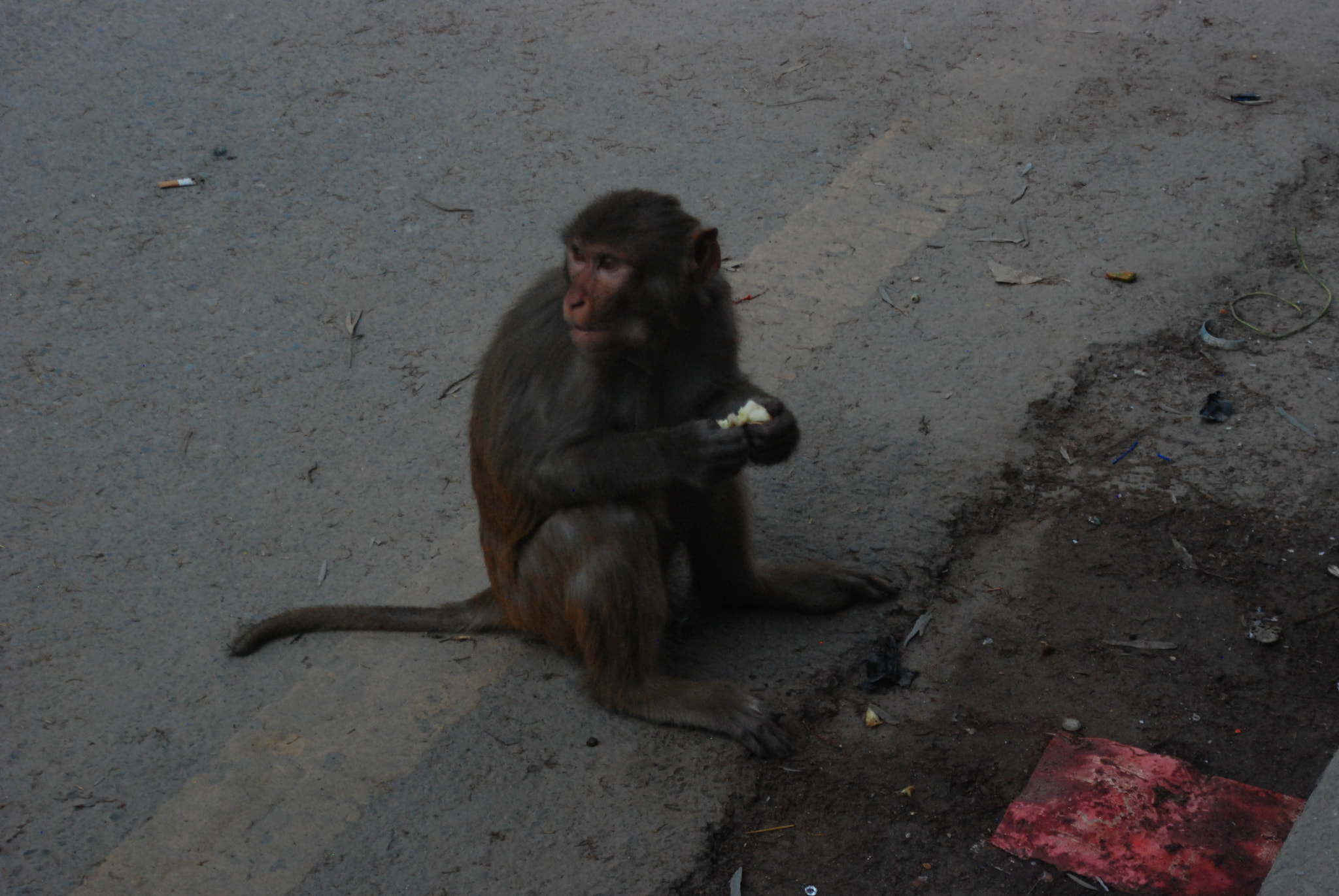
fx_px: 3128
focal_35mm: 84
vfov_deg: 16.3
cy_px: 448
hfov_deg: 24.2
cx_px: 670
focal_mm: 56
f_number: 9
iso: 1000
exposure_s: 1/1250
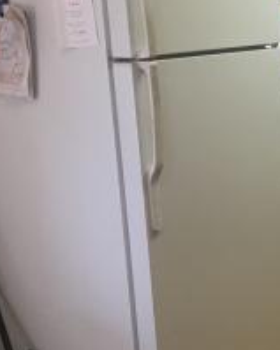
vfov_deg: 21.0
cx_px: 488
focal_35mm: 91
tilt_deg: -10.2
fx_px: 943
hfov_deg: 14.9
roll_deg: +0.3
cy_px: 162
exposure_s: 1/30
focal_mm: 4.15
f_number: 2.2
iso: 100
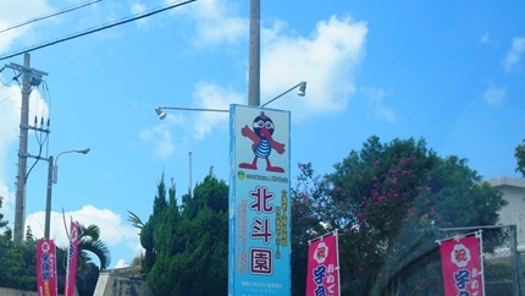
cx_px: 49
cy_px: 210
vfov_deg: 16.5
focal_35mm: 73
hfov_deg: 27.9
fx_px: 1016
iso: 200
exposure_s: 1/320
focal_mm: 25
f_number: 6.3
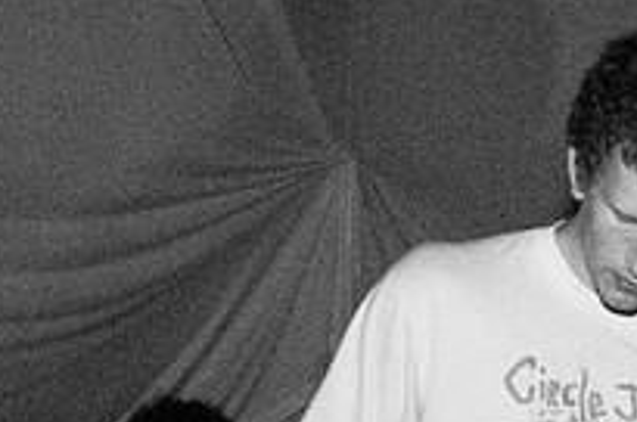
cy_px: 465
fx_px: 1502
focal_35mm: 85
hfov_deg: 21.6
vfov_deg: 15.6
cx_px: 830
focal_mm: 20
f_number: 2.8
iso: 1600
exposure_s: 1/30
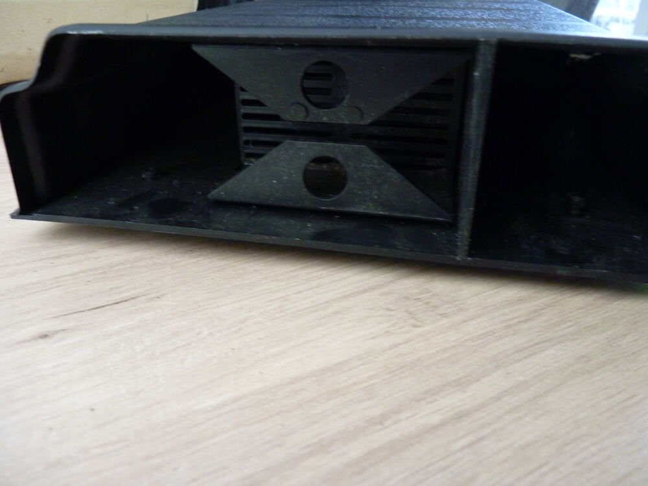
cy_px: 243
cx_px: 324
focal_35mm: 27
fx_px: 505
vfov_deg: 51.4
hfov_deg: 65.3
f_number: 2.8
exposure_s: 1/15
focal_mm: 4.8
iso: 400
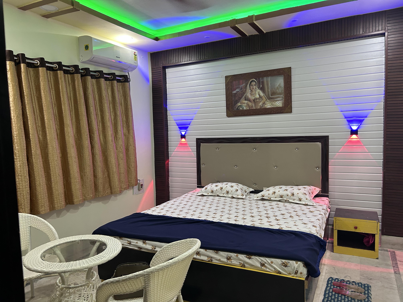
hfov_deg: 67.3
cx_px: 202
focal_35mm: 26
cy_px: 151
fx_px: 303
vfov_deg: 53.1
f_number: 1.5
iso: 200
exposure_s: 1/50
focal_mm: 5.7
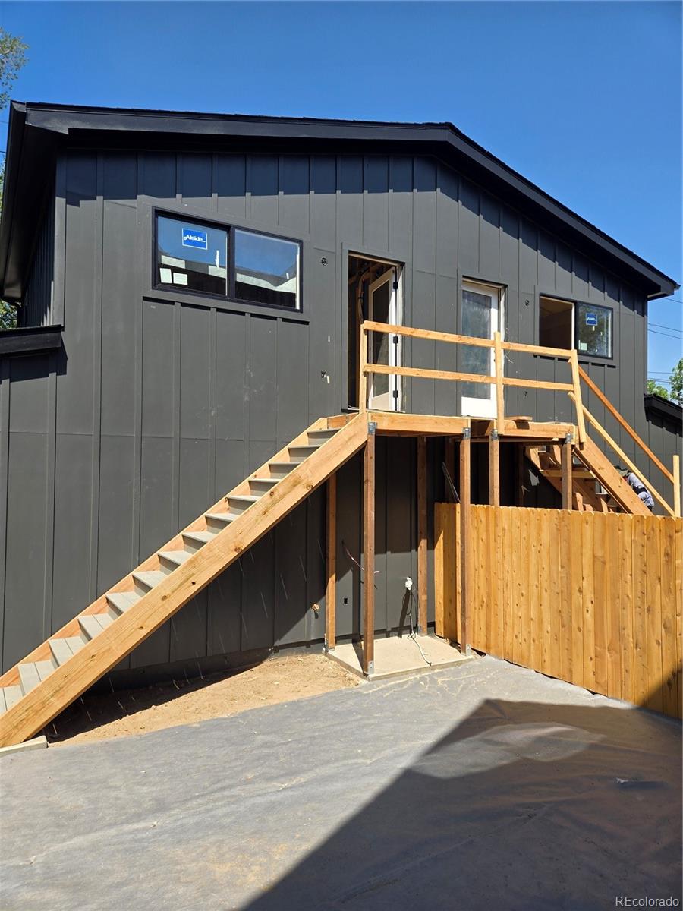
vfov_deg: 73.9
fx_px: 605
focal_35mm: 23
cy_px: 456
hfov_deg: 58.9
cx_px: 342
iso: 25
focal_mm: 5.4
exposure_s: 1/1102
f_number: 1.8
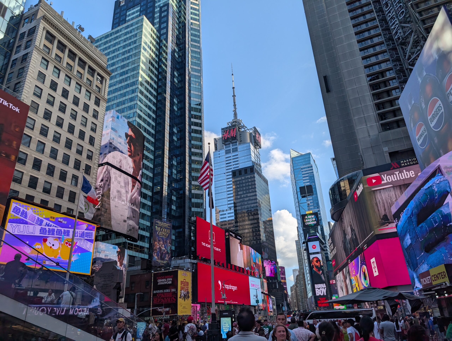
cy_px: 170
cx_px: 226
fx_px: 314
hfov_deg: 71.5
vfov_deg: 56.9
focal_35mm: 24
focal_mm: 6.9
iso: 22
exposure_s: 1/974
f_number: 1.68
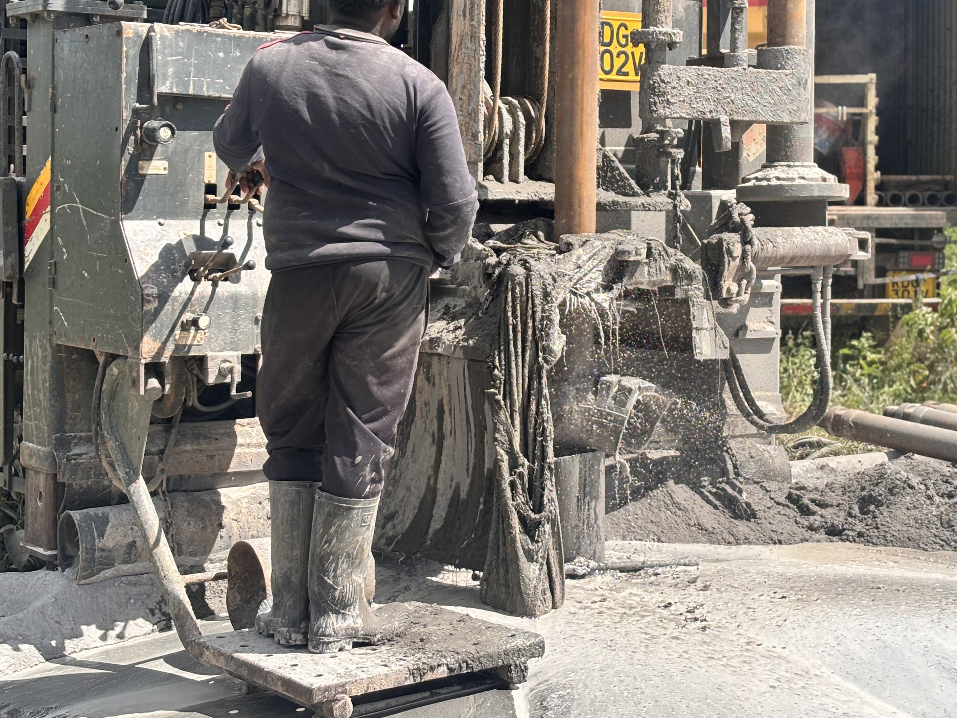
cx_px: 544
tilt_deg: -1.0
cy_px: 250
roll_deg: -0.7
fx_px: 1991
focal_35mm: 72
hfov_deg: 27.0
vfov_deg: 20.4
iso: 32
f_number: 1.6
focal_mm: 5.96
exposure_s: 1/1783
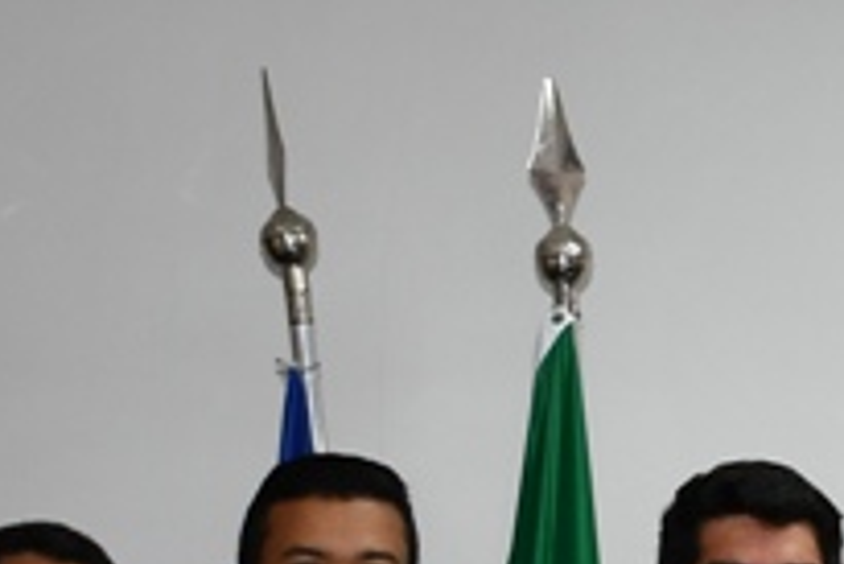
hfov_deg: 13.2
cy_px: 475
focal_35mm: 150
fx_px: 3519
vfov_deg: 9.1
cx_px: 1062
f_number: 4
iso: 360
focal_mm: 20
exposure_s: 1/60
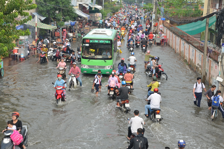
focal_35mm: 75
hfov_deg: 27.0
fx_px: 466
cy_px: 74
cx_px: 112
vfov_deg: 18.1
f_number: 14
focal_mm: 50
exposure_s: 1/50
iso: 320
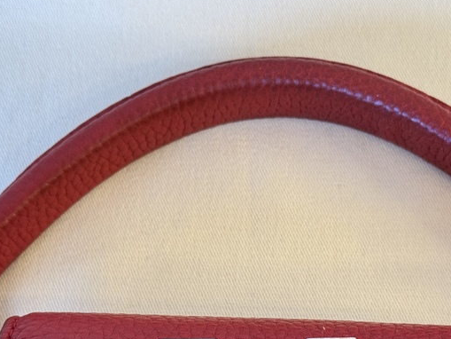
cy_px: 272
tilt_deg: -67.7
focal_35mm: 95
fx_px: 1238
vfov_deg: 15.5
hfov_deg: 20.6
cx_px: 287
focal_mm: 6.76
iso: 160
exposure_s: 1/50
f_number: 1.78
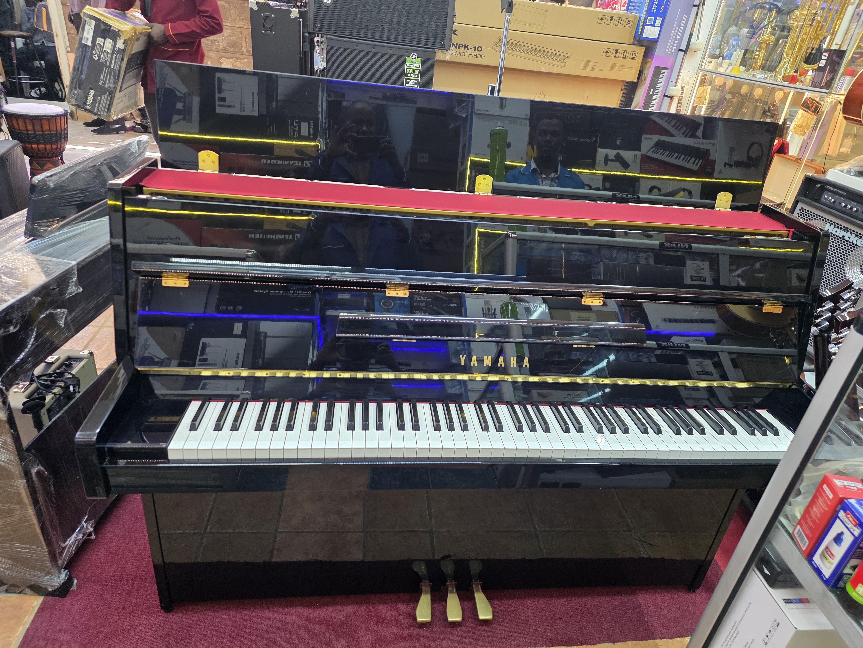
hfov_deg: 73.9
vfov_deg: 58.9
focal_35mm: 23
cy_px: 324
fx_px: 573
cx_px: 432
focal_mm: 6.25
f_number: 1.7
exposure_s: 1/100
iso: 250
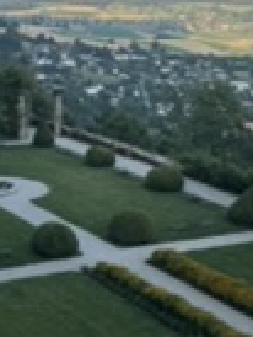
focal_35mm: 84
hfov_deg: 17.6
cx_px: 86
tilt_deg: -8.2
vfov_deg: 23.1
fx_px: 817
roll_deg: +1.6
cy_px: 101
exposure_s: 1/1560
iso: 80
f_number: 1.78
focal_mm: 6.76
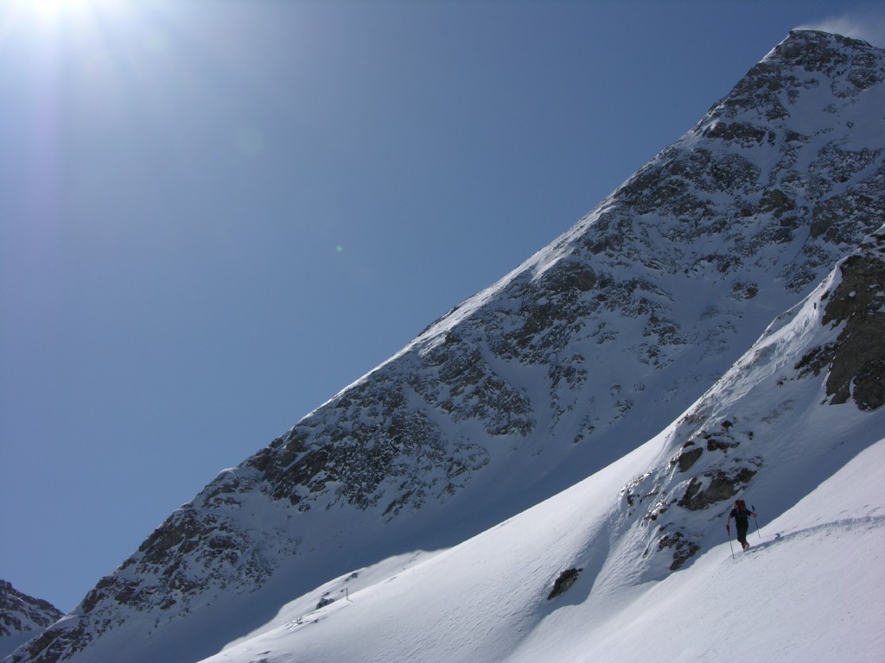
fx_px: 1585
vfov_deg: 23.7
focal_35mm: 62
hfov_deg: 31.2
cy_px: 332
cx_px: 442
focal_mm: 15.7
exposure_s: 1/646
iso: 50
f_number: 8
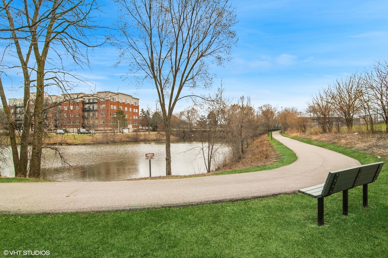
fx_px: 194
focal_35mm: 18
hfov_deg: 90.0
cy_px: 129
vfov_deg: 67.4
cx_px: 194
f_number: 8
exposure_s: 1/125
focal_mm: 12
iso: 200
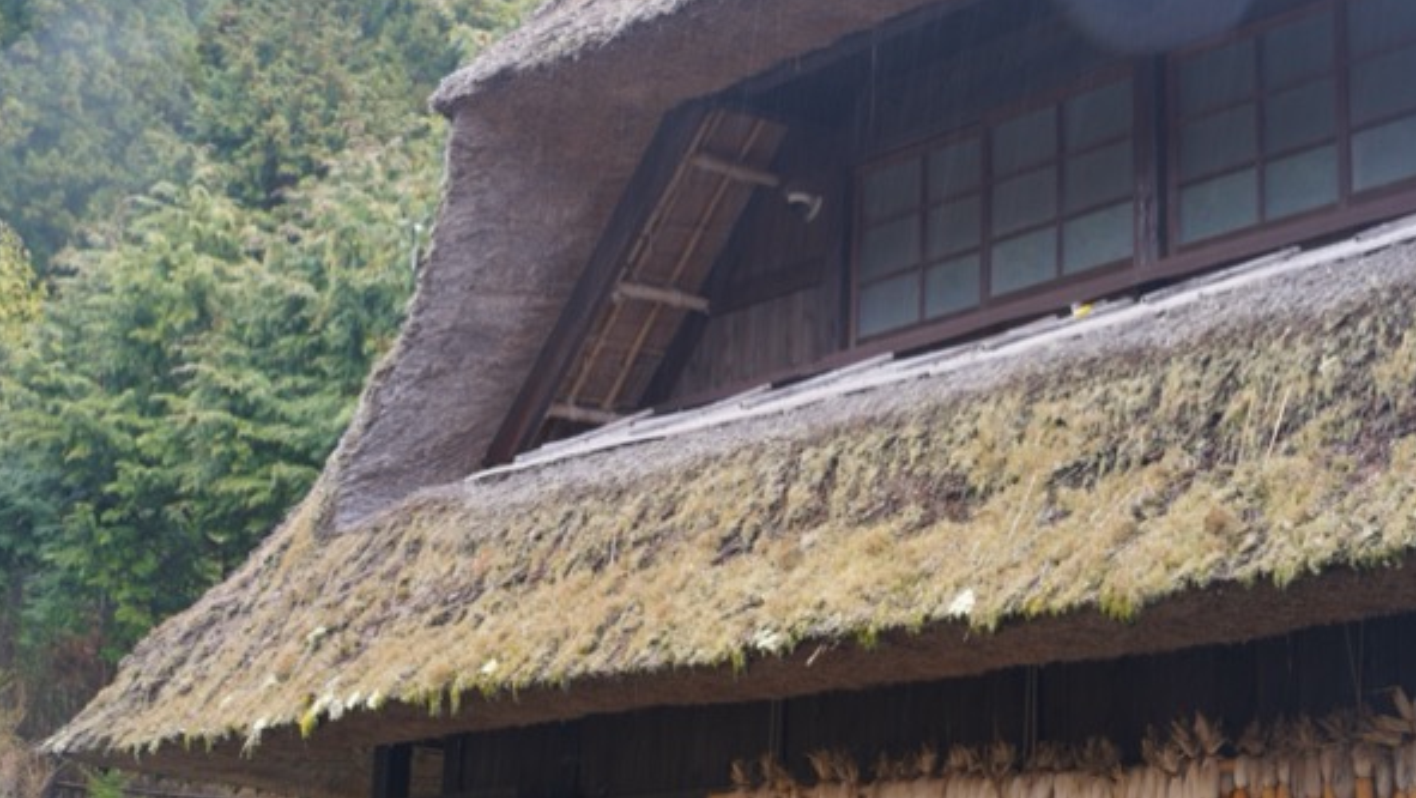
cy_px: 292
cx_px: 712
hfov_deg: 31.0
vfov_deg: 17.7
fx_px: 2554
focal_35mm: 68
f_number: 9
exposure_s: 1/10
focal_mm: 60
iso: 320
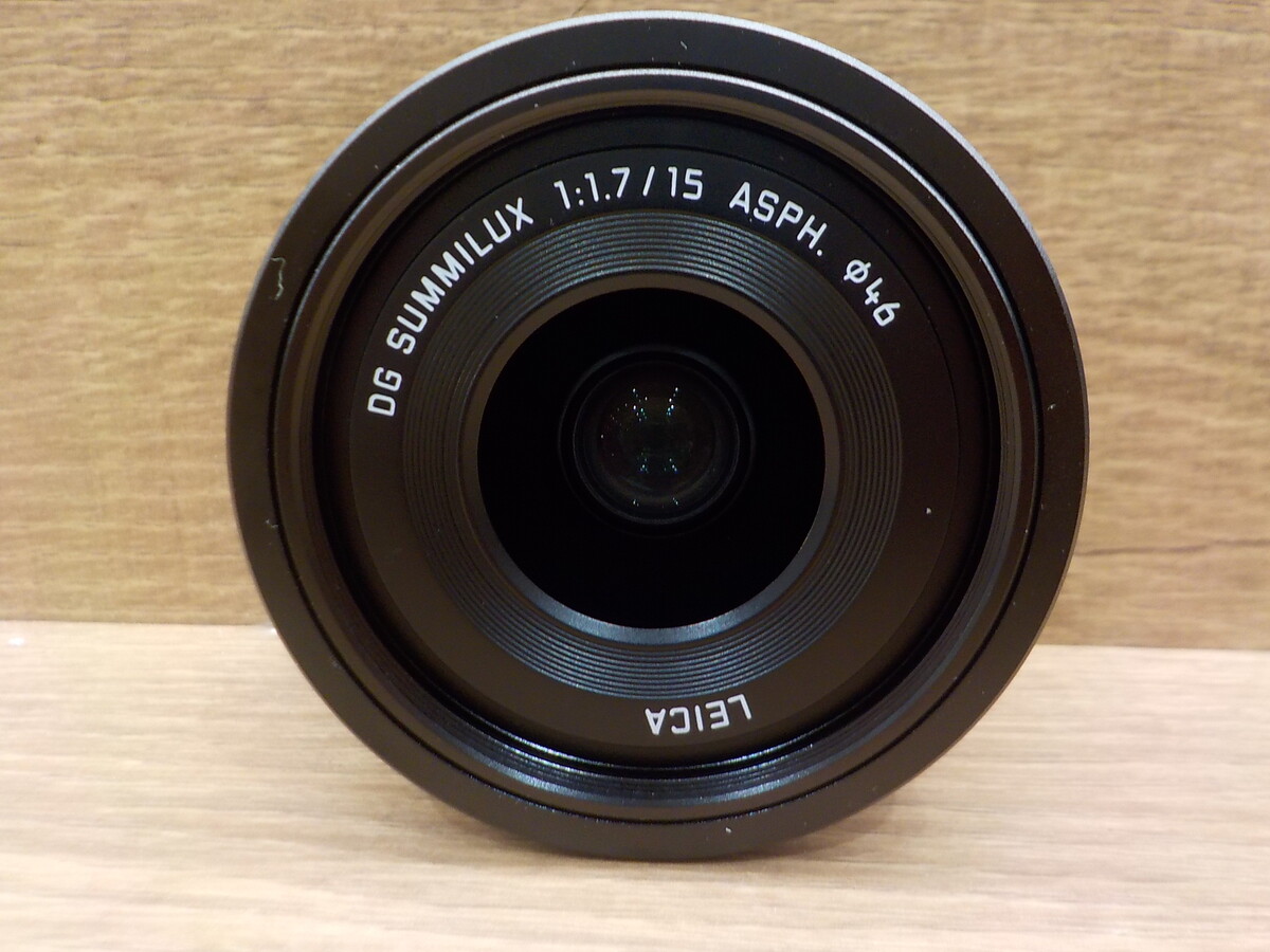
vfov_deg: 46.8
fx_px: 1101
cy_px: 476
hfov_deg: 60.0
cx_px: 635
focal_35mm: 30
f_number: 3.3
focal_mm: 4.1
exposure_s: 1/30
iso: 250
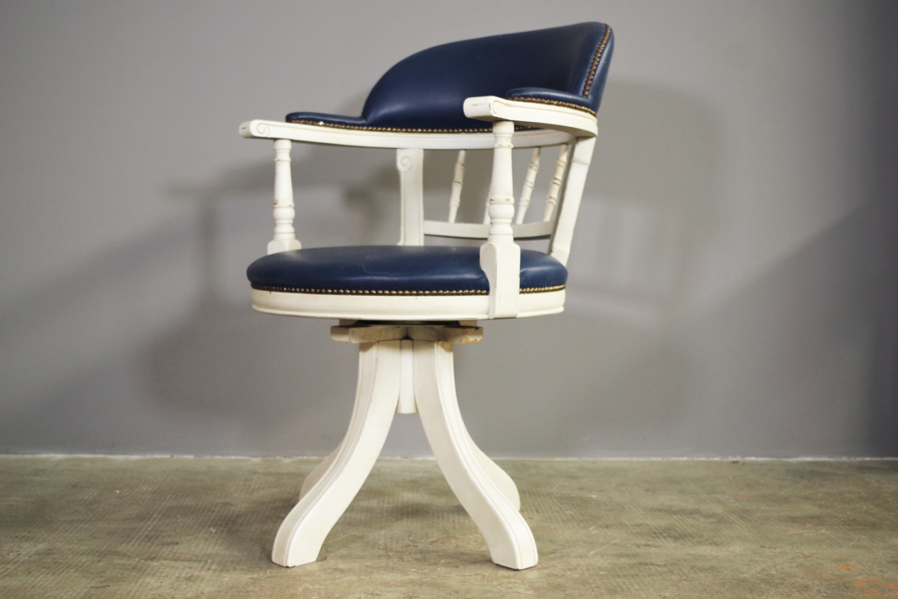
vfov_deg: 30.5
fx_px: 1097
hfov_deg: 44.4
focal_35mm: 44
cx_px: 395
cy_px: 290
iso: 400
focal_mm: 26.25
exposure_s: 1/60
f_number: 4
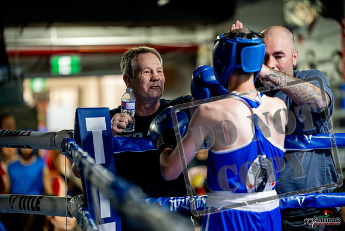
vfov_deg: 9.2
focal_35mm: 150
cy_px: 116
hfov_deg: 13.7
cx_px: 172
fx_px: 1438
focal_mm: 150
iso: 4000
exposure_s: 1/800
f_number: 2
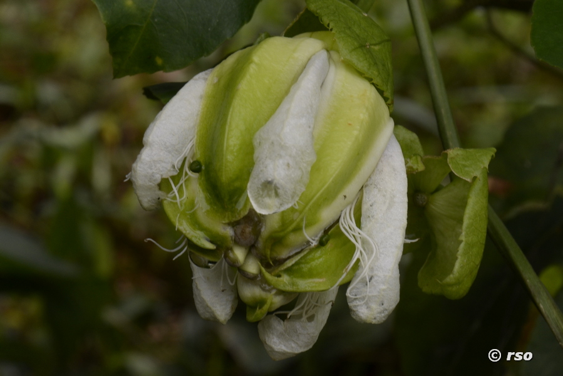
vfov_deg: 9.9
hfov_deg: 14.9
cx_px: 282
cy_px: 188
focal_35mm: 138
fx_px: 2159
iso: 250
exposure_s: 1/100
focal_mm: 92
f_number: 13
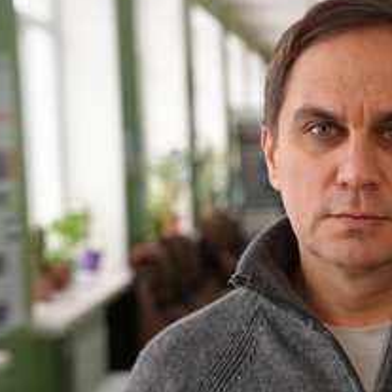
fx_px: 1051
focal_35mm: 82
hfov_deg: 20.7
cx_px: 348
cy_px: 223
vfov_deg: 21.1
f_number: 4
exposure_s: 1/160
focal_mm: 50
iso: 500
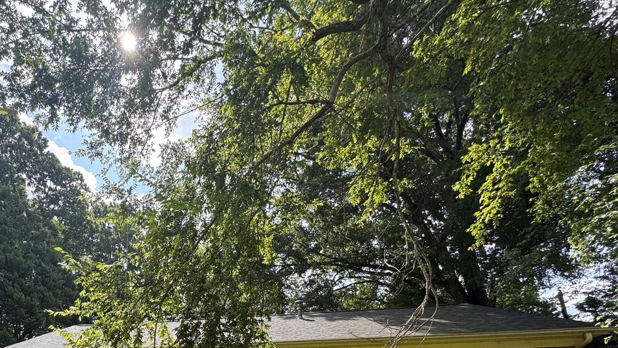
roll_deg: -0.6
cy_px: 316
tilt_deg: +16.8
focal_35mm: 23
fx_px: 377
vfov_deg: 44.8
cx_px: 172
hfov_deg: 74.4
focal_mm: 2.22
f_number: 2.2
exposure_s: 1/448
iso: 40
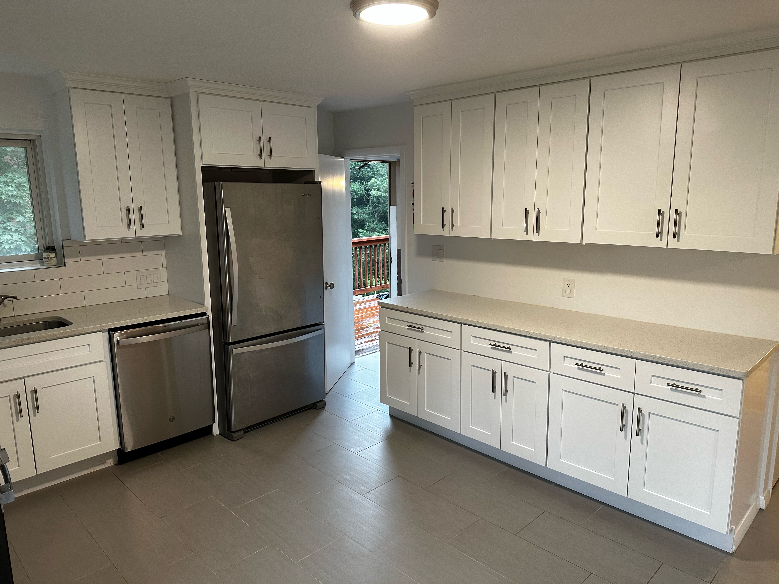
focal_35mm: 24
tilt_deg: -9.8
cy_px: 292
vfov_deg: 56.8
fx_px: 540
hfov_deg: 71.6
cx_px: 390
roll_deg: +1.0
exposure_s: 1/60
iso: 200
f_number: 1.78
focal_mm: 6.86
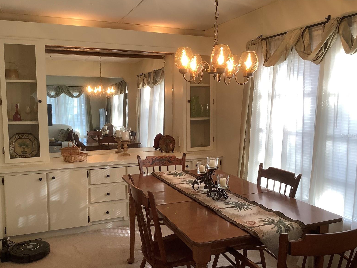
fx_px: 330
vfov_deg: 44.2
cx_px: 178
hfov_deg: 56.8
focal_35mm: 32
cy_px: 135
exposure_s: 1/60
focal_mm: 3.3
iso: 50
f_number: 2.4
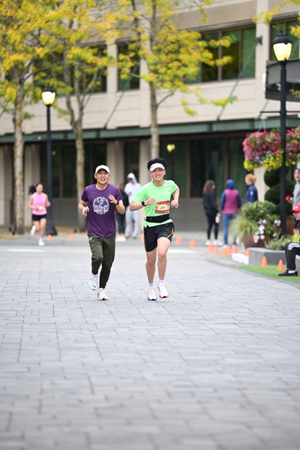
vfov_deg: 10.3
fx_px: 2498
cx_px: 150
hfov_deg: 6.9
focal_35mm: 200
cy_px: 225
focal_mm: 200
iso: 1000
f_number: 2.8
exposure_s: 1/1250
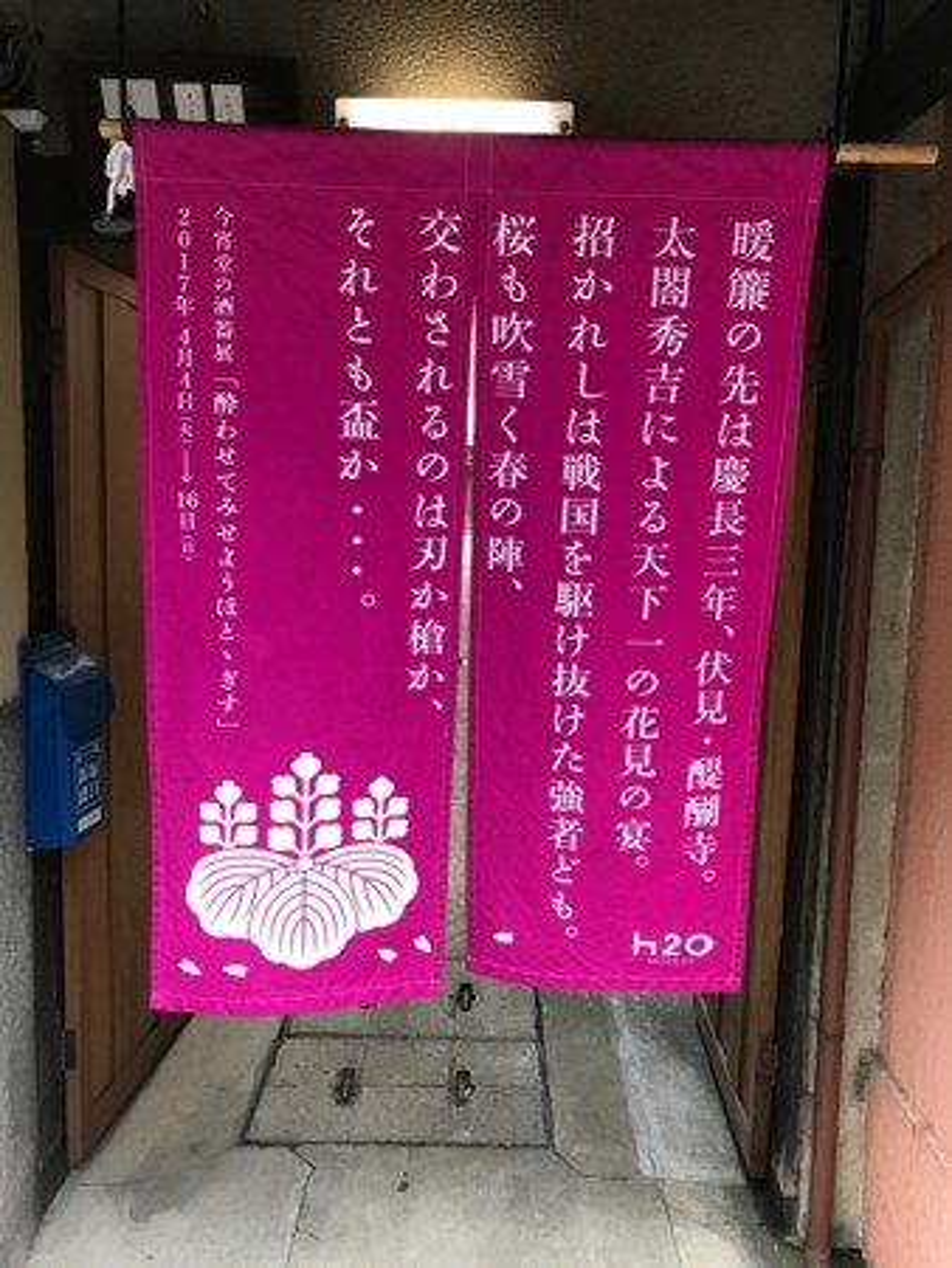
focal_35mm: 28
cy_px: 634
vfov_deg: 63.4
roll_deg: -0.7
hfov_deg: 49.8
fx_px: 1026
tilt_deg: -6.6
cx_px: 476
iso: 40
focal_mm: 3.99
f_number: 1.8
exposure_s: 1/30
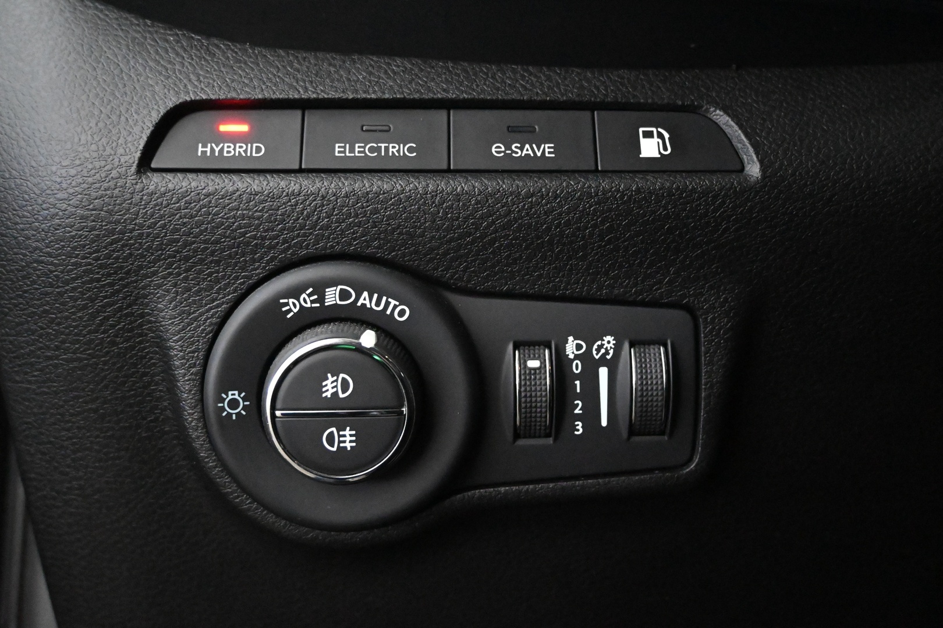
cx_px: 472
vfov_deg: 35.5
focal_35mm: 38
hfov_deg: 51.3
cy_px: 314
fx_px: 982
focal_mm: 25
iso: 14400
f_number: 4.2
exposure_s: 1/40
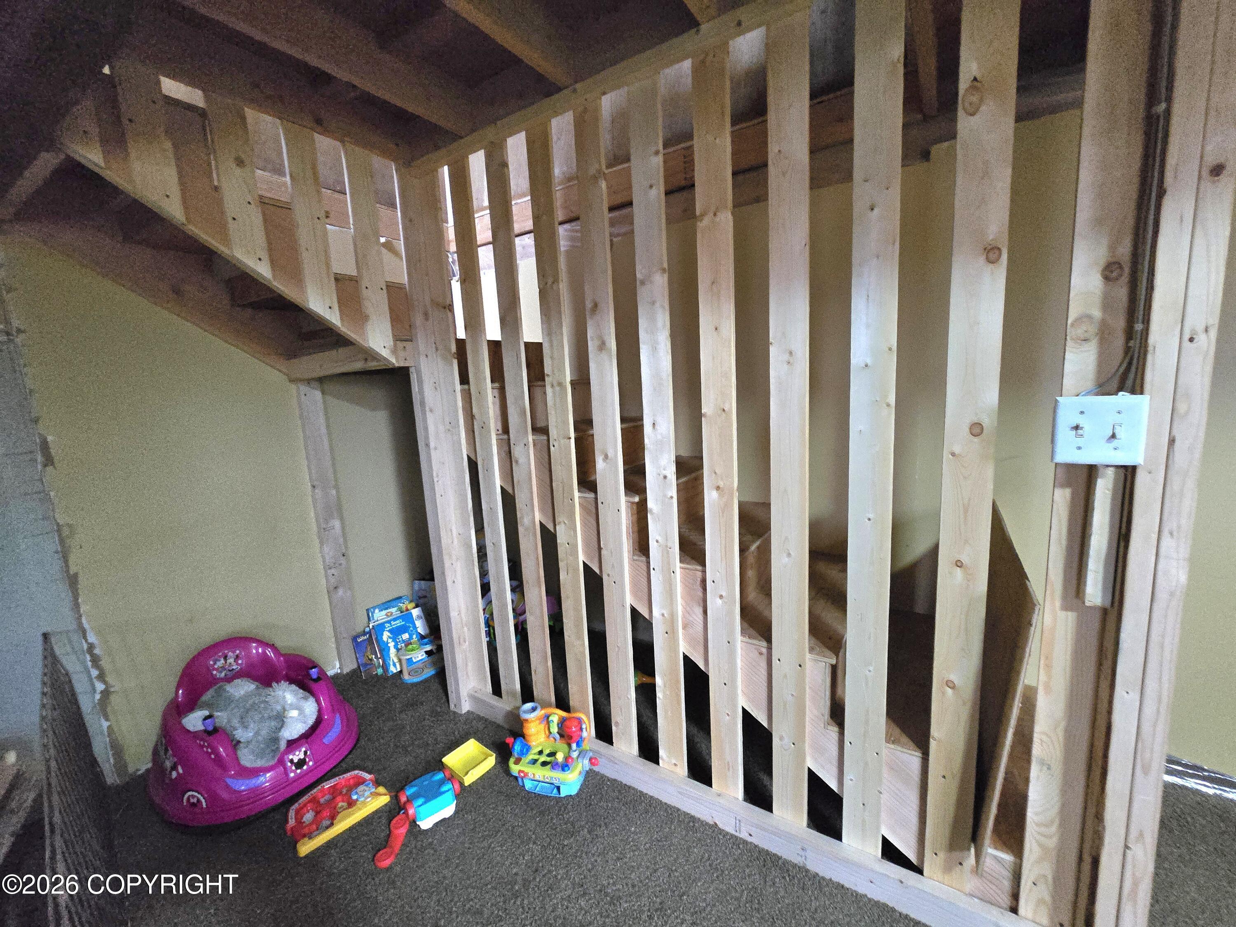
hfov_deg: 106.2
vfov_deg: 89.9
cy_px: 464
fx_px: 464
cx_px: 618
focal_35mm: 13
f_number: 2.2
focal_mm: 2.2
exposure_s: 1/60.2
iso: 1250
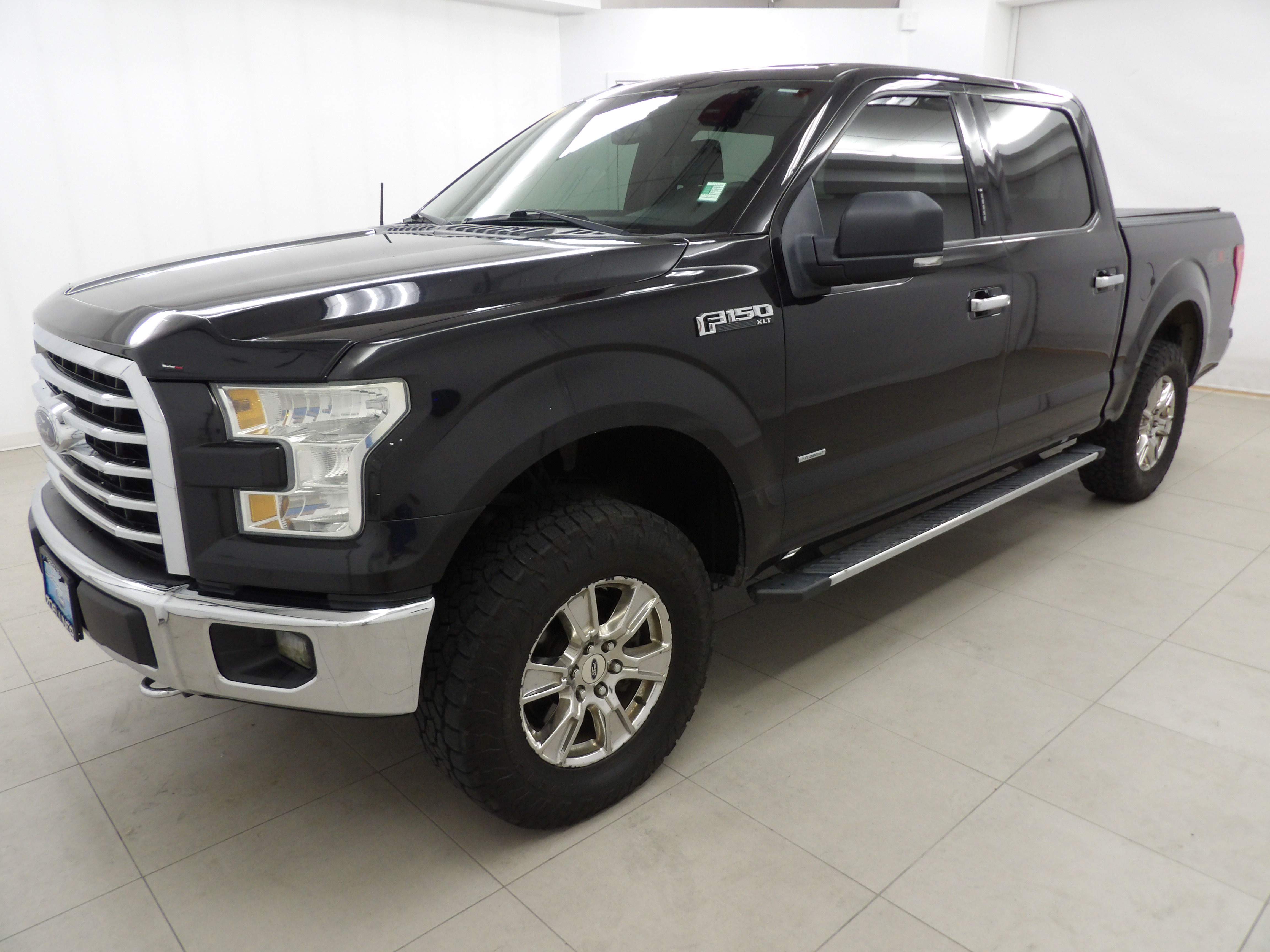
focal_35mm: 24
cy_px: 476
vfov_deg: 56.8
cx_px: 635
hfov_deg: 71.6
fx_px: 881
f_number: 3.2
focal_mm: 4.3
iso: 200
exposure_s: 1/26
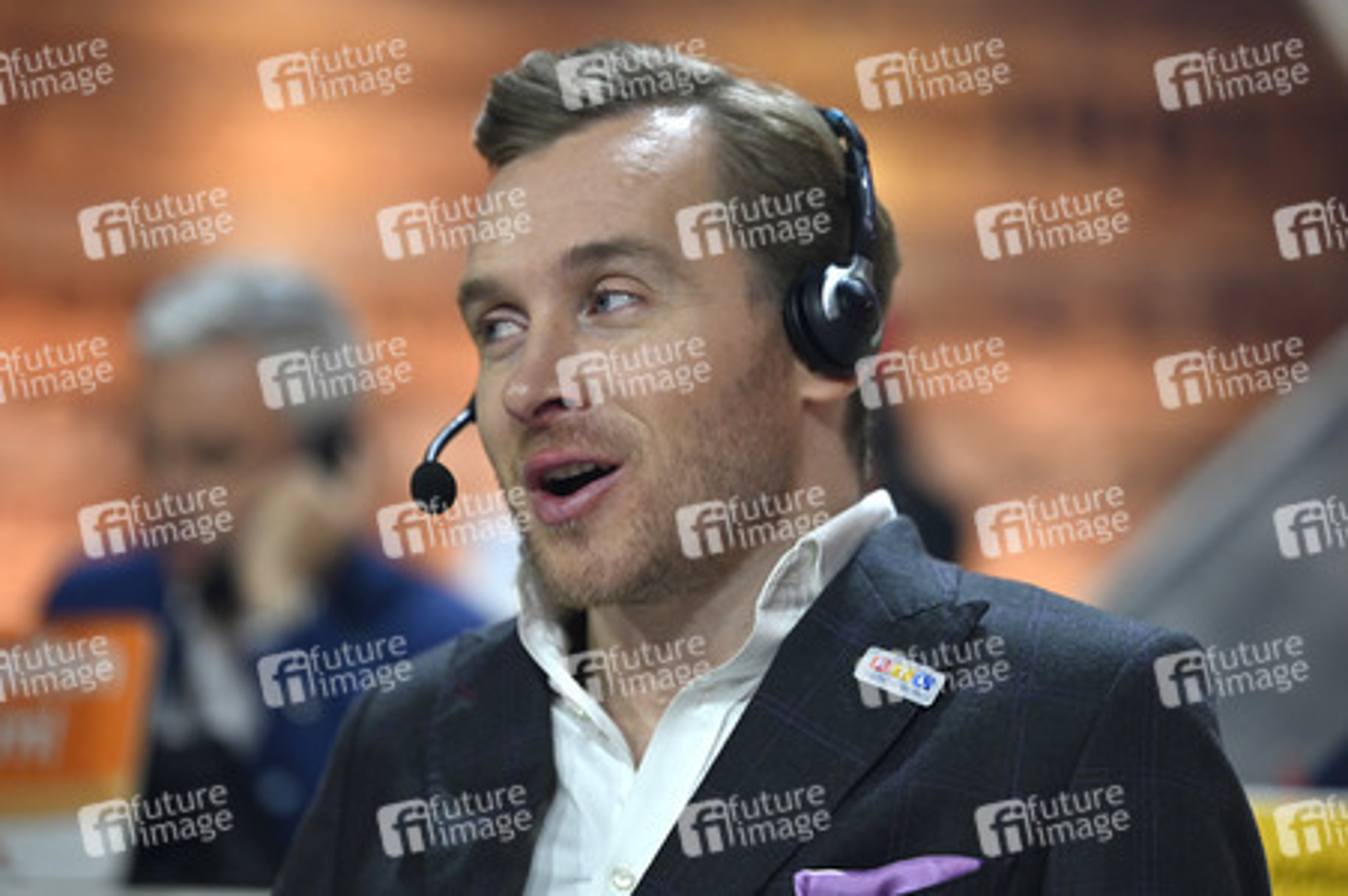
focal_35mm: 125
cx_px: 674
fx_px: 4677
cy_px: 448
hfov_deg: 16.4
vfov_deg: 11.0
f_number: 2.8
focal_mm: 125
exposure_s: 1/640
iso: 1600
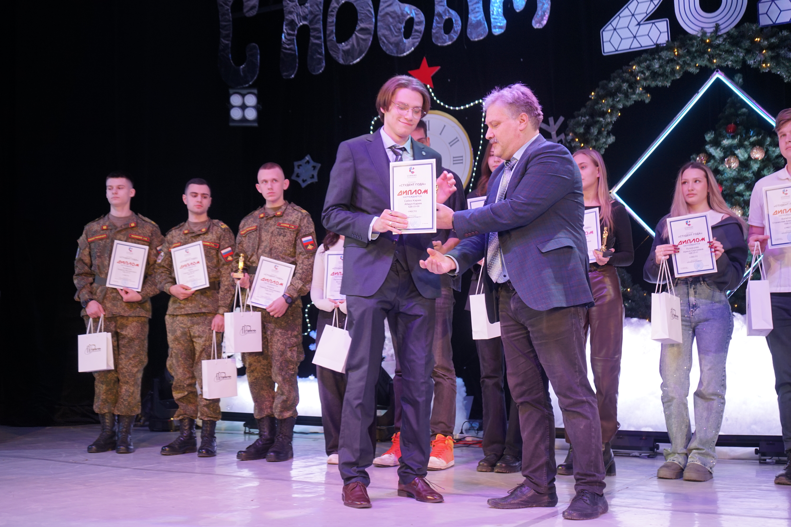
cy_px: 264
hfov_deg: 46.4
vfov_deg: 31.9
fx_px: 923
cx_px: 396
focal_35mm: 42
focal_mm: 42
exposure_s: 1/80
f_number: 4.5
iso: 500
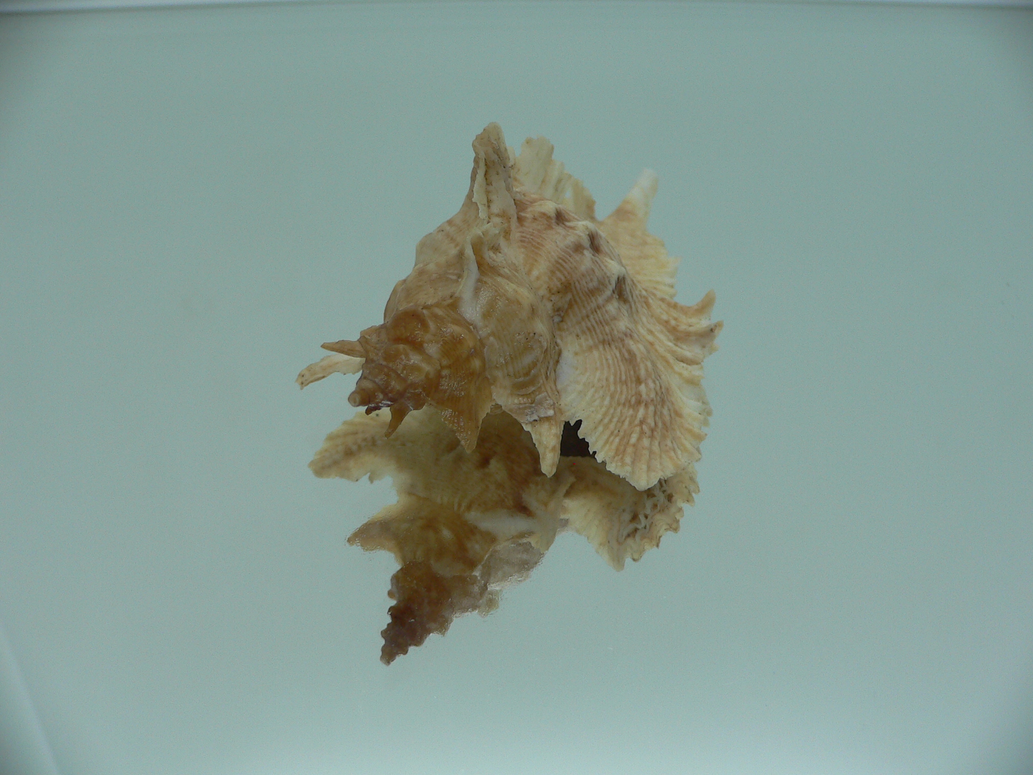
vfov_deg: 40.7
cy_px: 388
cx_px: 516
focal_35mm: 35
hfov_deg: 52.6
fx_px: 1044
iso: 80
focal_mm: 4.6
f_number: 2.8
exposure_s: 1/60
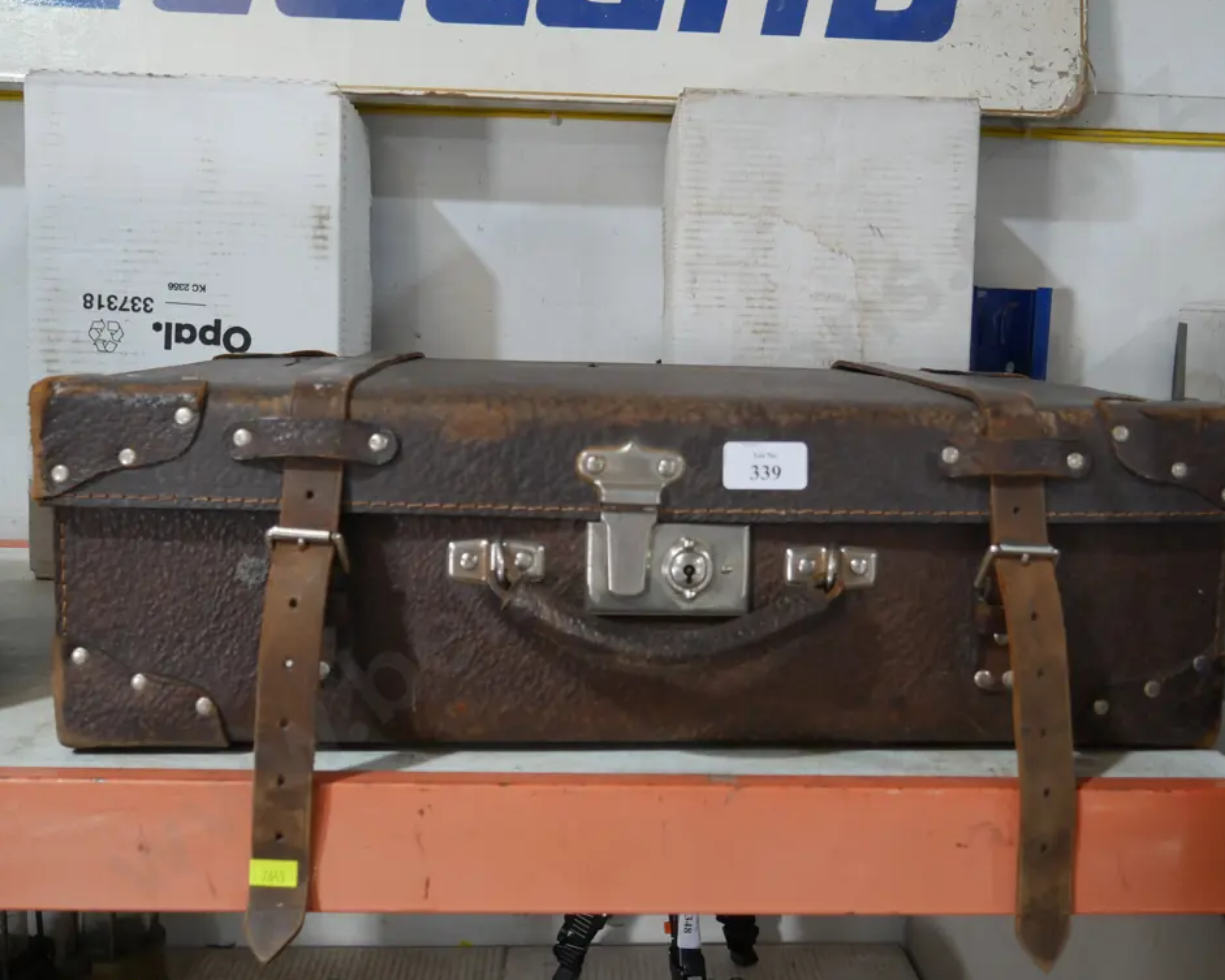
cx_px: 651
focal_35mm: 34
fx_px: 1233
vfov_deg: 43.4
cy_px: 486
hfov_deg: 52.8
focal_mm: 16
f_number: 3.6
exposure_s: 1/60
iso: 640
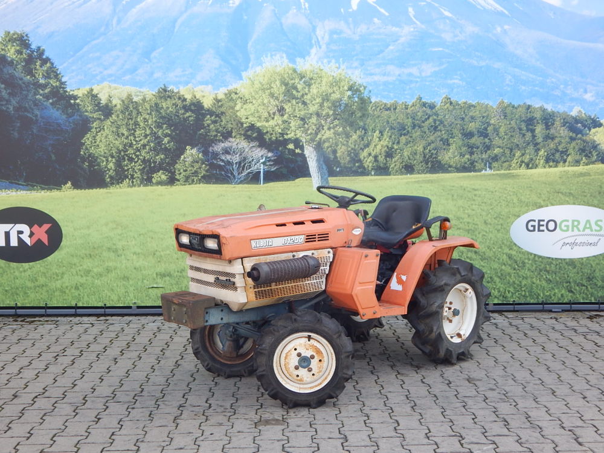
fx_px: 750
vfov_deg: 33.6
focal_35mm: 43
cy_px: 226
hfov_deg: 43.9
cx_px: 302
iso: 125
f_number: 3.6
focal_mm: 7.7
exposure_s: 1/250
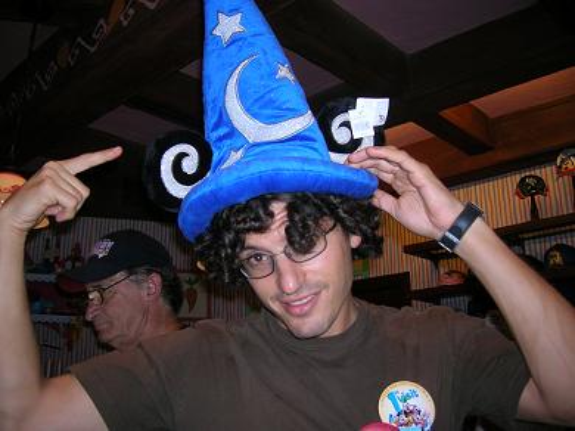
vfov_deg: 41.8
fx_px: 564
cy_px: 216
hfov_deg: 54.0
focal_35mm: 34
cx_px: 288
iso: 50
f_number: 2.9
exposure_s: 1/60.1
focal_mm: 5.7
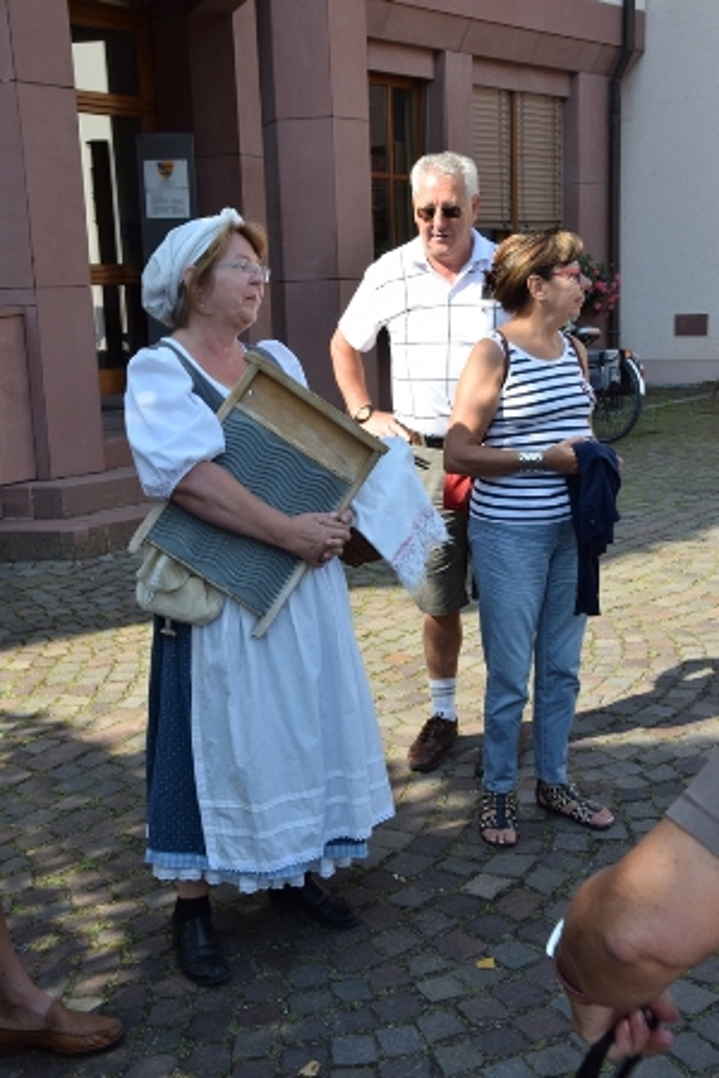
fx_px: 1438
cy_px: 539
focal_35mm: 48
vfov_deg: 41.1
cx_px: 360
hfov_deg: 28.1
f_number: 13
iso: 400
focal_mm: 32
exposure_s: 1/160
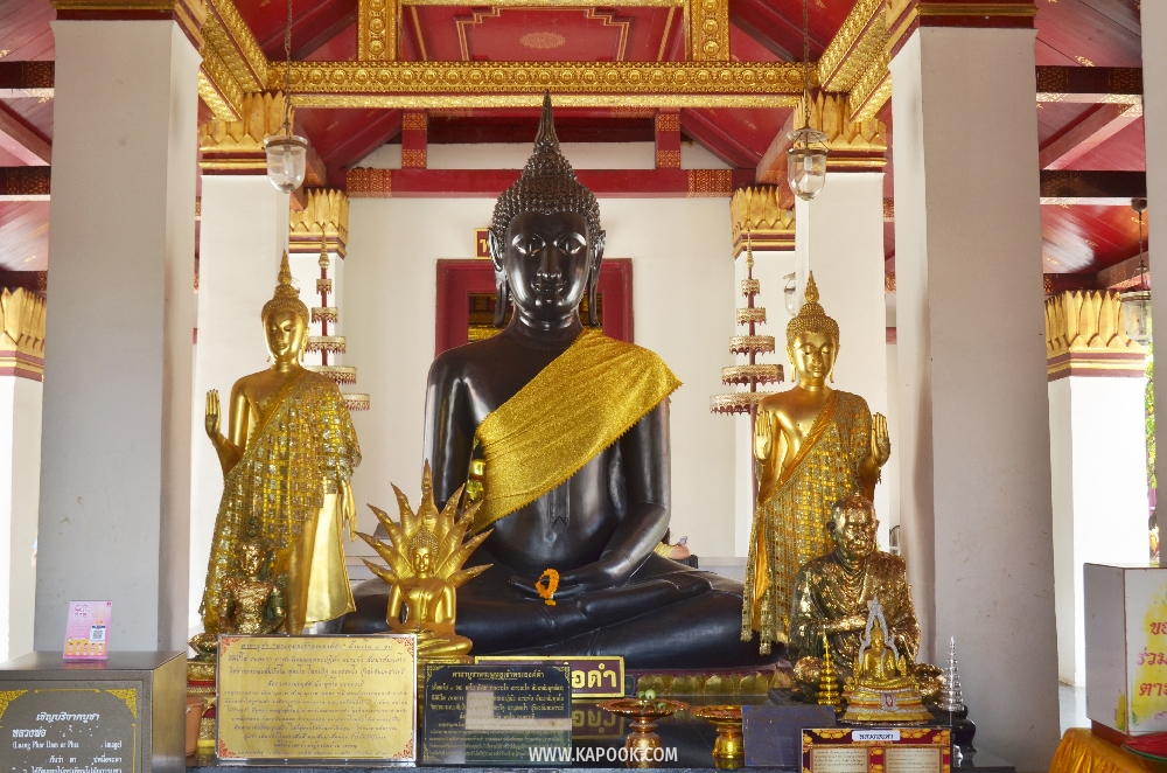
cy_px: 386
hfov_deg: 49.6
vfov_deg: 34.1
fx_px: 1261
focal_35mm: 39
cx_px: 584
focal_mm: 26
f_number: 6.3
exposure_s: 1/50
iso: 200
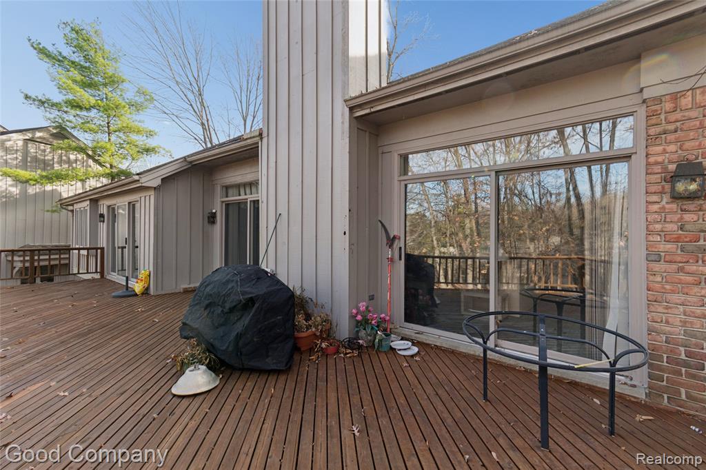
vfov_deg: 77.3
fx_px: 294
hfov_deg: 100.4
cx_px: 353
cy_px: 235
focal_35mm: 15
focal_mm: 10
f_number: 8
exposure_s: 1/50
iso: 100
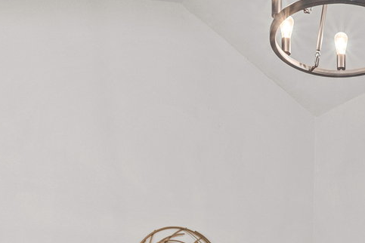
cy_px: 349
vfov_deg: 23.7
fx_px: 476
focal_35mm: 47
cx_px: 360
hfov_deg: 37.7
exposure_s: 1/6
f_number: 7.1
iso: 500
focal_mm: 9
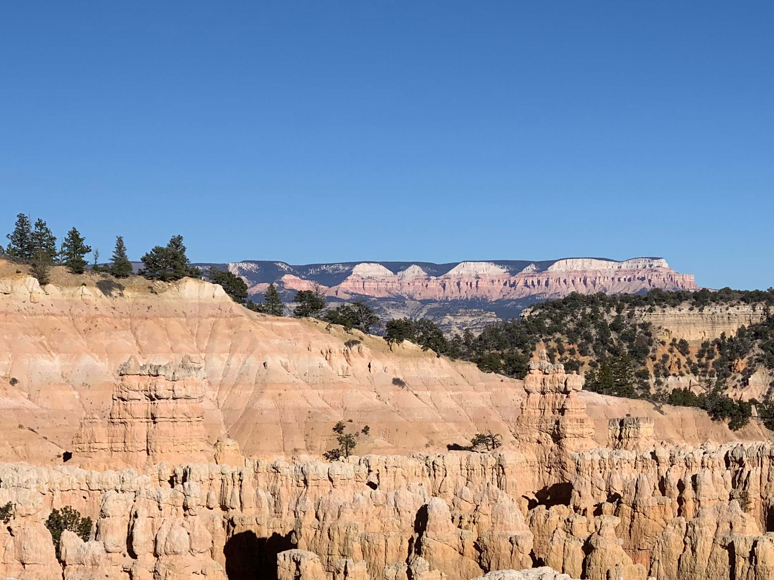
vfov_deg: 15.5
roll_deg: -0.5
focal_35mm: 95
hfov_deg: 20.4
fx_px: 2124
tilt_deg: -3.9
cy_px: 448
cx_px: 608
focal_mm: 6
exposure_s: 1/2817
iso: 16
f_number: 2.4
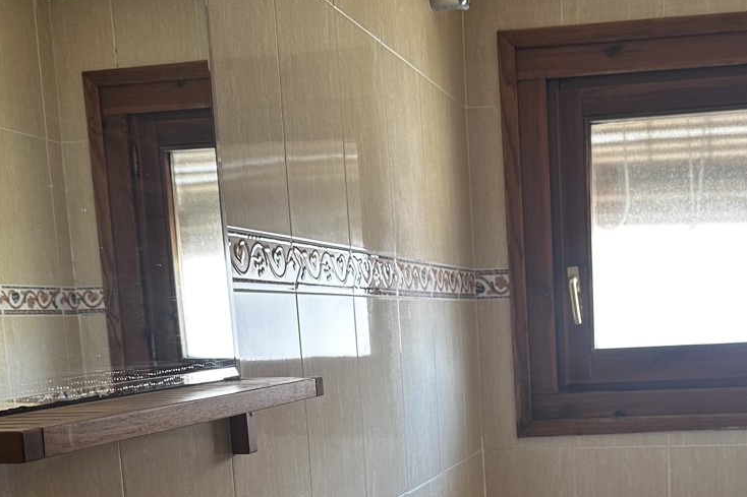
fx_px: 1016
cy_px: 479
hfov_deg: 39.7
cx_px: 518
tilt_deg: -8.7
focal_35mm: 49
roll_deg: +2.3
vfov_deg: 26.3
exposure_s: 1/50
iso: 125
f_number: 1.78
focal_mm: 6.86
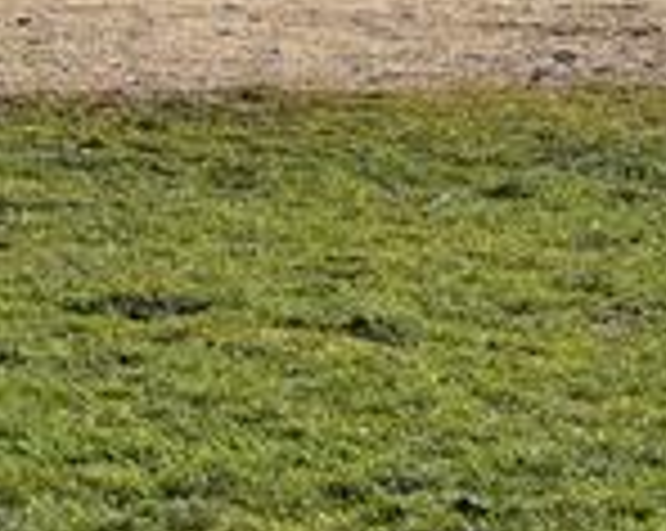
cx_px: -580
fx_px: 3839
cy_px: -572
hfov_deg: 9.4
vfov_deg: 7.6
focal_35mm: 195
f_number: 11
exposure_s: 1/500
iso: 280
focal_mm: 20
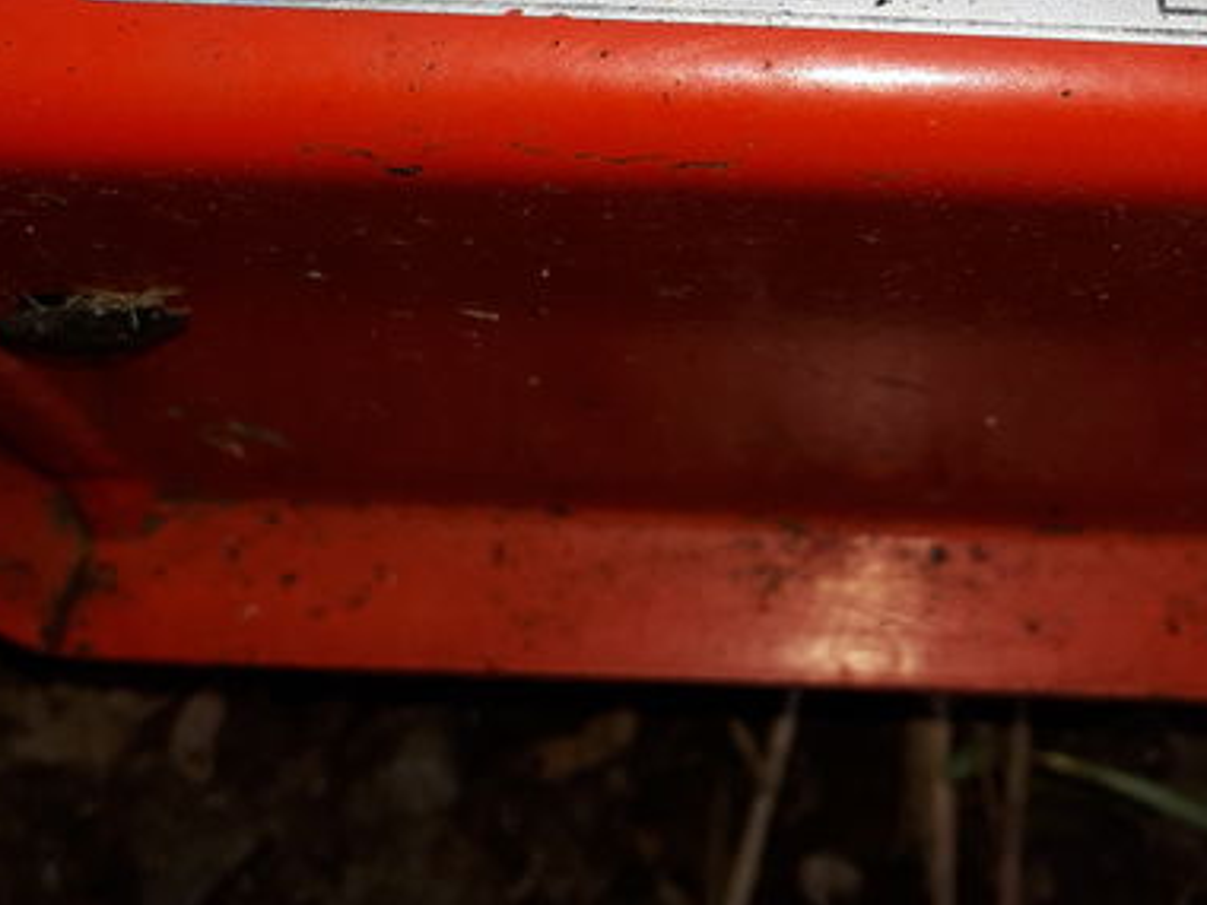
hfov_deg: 27.3
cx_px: 791
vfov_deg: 19.6
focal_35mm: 71
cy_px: -165
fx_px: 2476
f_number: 1.9
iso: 40
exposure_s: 1/157
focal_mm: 3.6
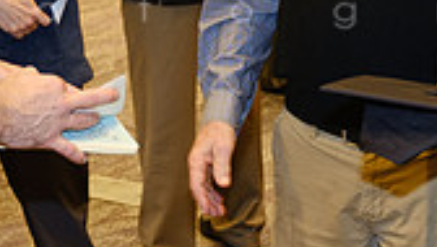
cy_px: -84
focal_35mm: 130
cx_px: 276
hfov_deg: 16.5
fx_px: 1508
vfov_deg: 9.2
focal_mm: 24.2
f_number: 2.8
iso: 1600
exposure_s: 1/60
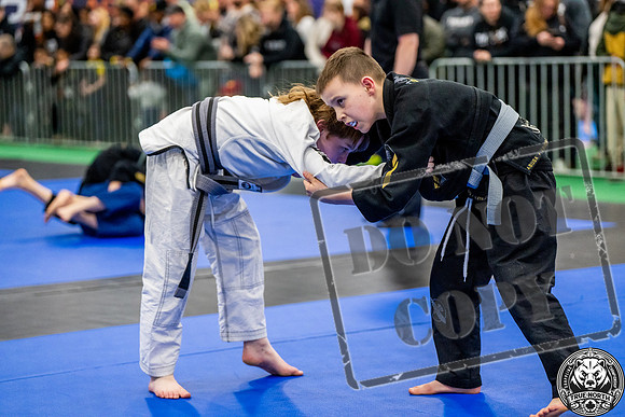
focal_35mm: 103
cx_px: 312
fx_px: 1789
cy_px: 208
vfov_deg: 13.3
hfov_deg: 19.8
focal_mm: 103
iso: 5000
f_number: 2.8
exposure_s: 1/500
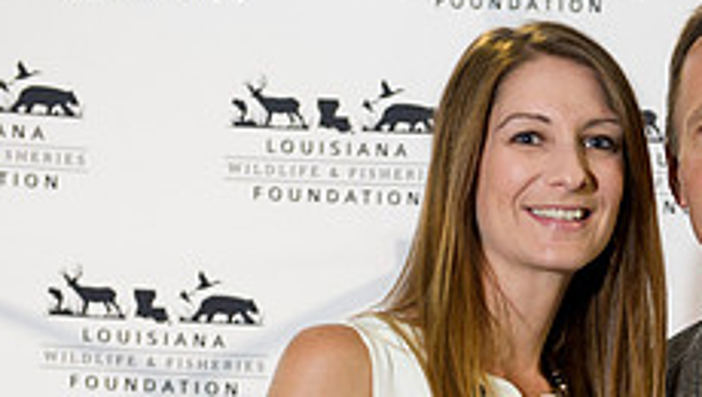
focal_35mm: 145
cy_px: 522
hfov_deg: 14.6
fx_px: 2702
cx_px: 675
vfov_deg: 8.3
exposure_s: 1/60
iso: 800
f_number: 4
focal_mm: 55
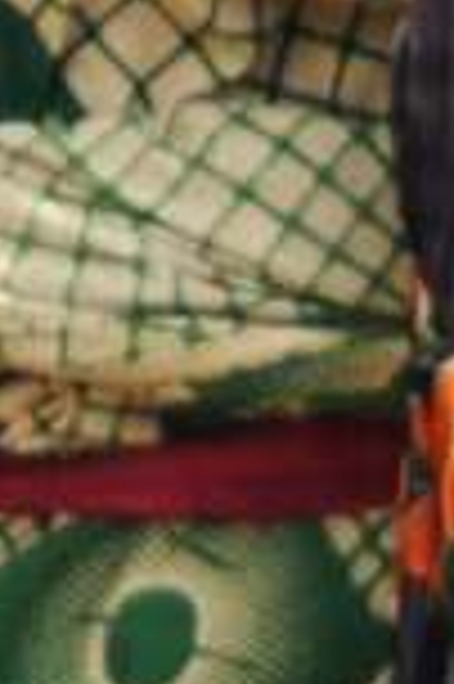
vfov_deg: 5.7
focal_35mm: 355
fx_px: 6730
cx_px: 697
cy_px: -747
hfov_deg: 3.8
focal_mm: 36
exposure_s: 1/1000
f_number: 4.5
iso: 250
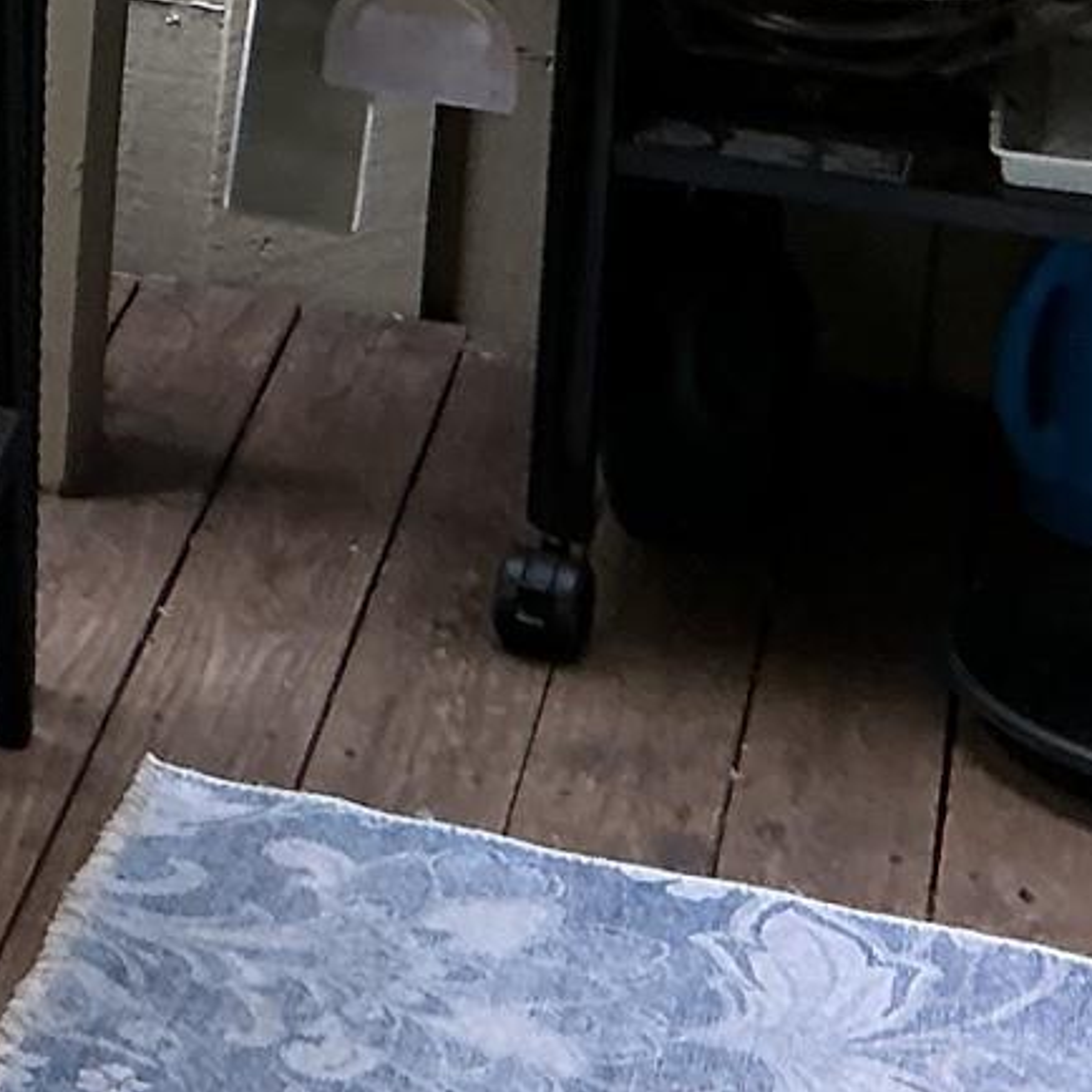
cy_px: -453
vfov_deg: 13.7
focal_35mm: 121
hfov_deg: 12.8
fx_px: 4319
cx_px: -984
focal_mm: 3
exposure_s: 1/120
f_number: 1.8
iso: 50
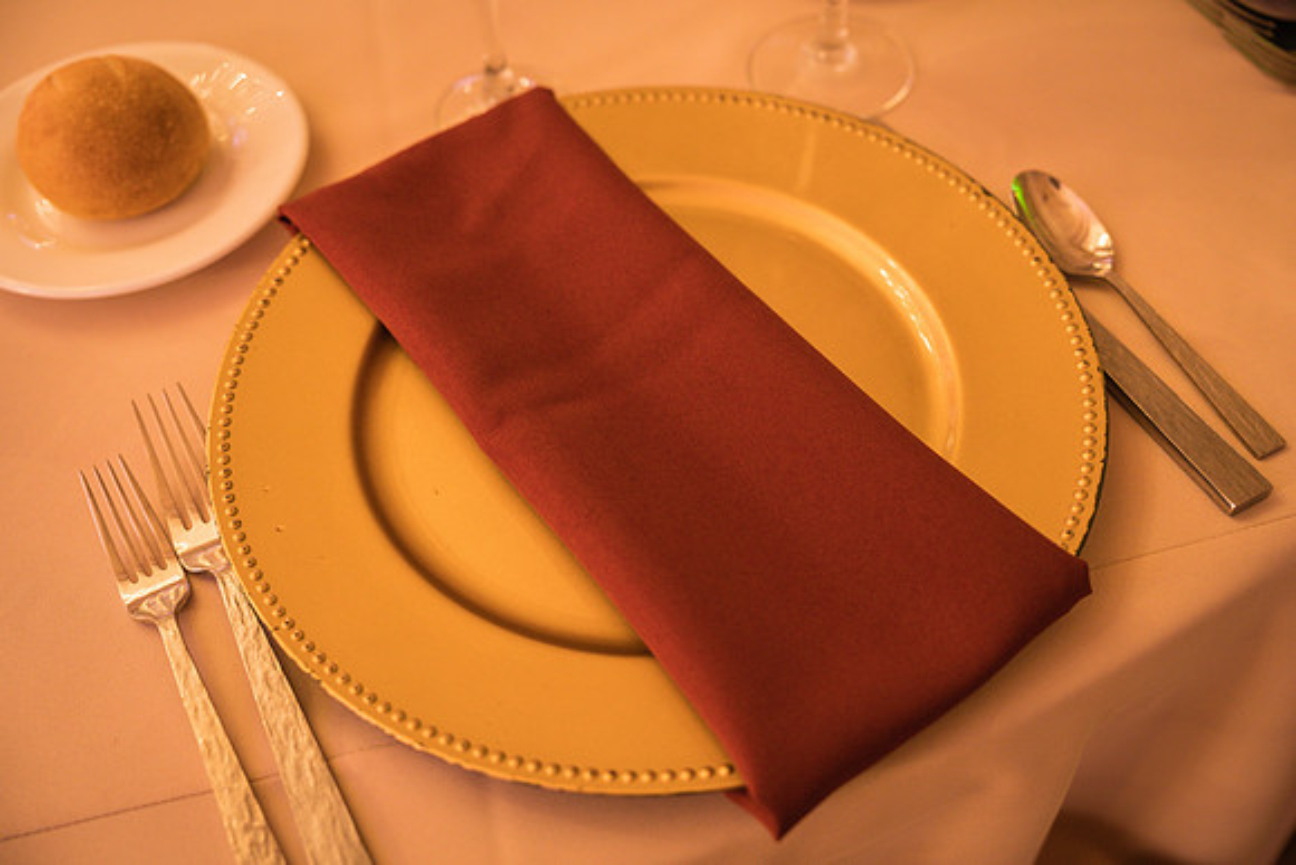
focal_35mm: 39
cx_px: 648
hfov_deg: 49.5
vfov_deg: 34.2
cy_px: 432
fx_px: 1404
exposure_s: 1/60
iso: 800
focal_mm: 39
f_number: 2.8
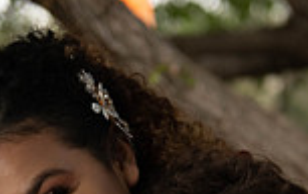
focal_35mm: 165
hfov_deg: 12.7
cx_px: 157
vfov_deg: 7.6
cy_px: 388
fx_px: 1387
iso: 400
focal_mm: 55
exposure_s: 1/60
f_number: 2.8
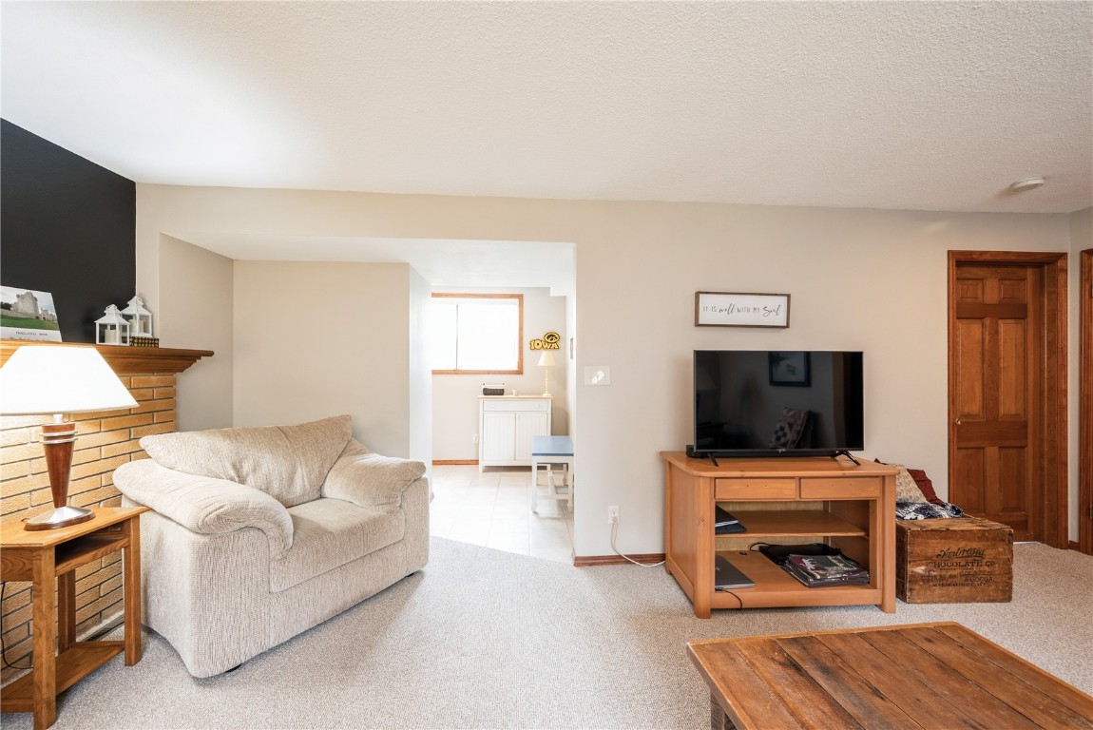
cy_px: 365
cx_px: 546
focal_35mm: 14
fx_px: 425
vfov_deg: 81.3
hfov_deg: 104.2
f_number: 8
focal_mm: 14
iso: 200
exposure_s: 1.6
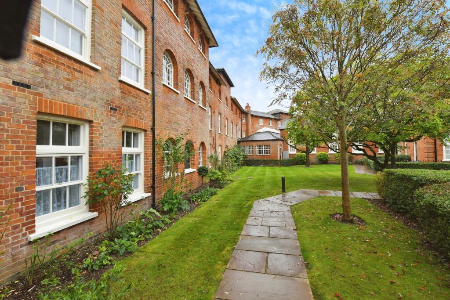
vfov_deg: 77.3
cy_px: 150
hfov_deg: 100.4
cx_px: 225
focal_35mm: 15
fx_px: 188
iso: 640
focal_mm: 15
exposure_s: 1/500
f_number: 8
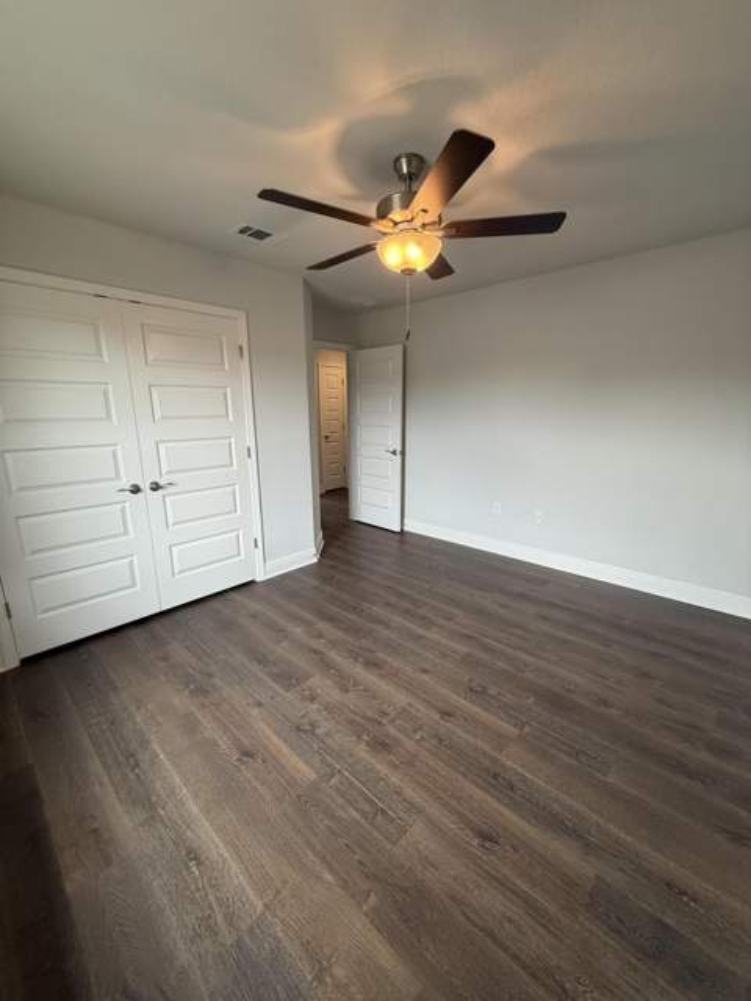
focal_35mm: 14
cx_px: 376
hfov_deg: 85.7
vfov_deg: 102.1
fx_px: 405
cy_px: 500
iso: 200
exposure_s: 1/120
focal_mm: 2.22
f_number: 2.2
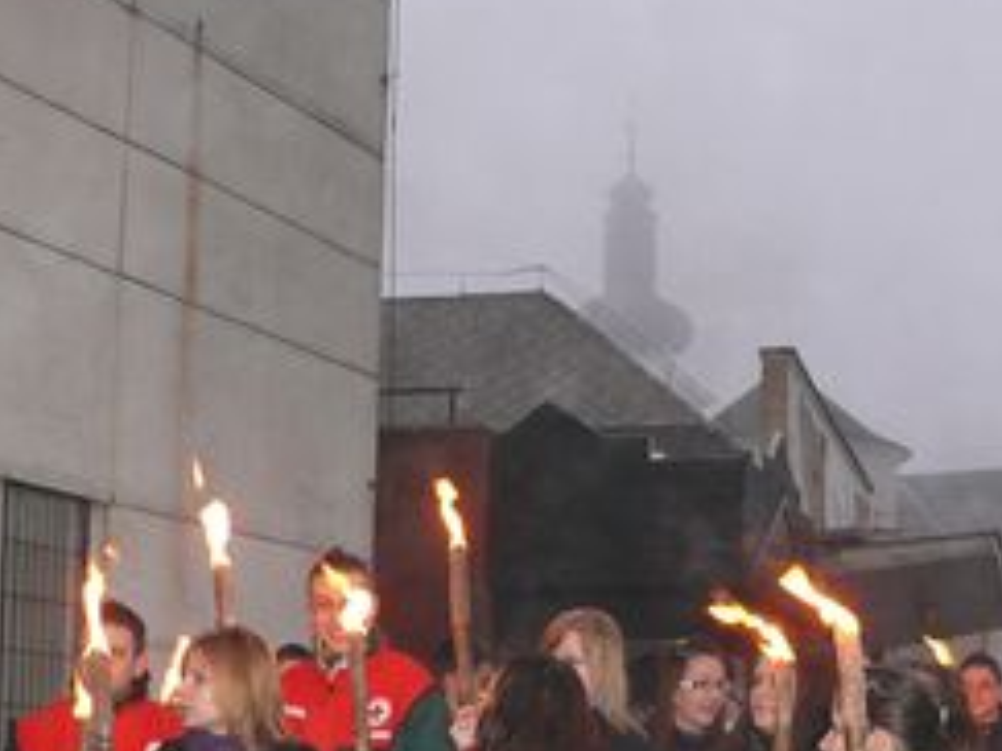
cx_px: 520
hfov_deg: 27.0
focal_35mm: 72
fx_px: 2083
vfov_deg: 19.9
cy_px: 716
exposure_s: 1/30
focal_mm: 7.4
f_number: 2.8
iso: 200
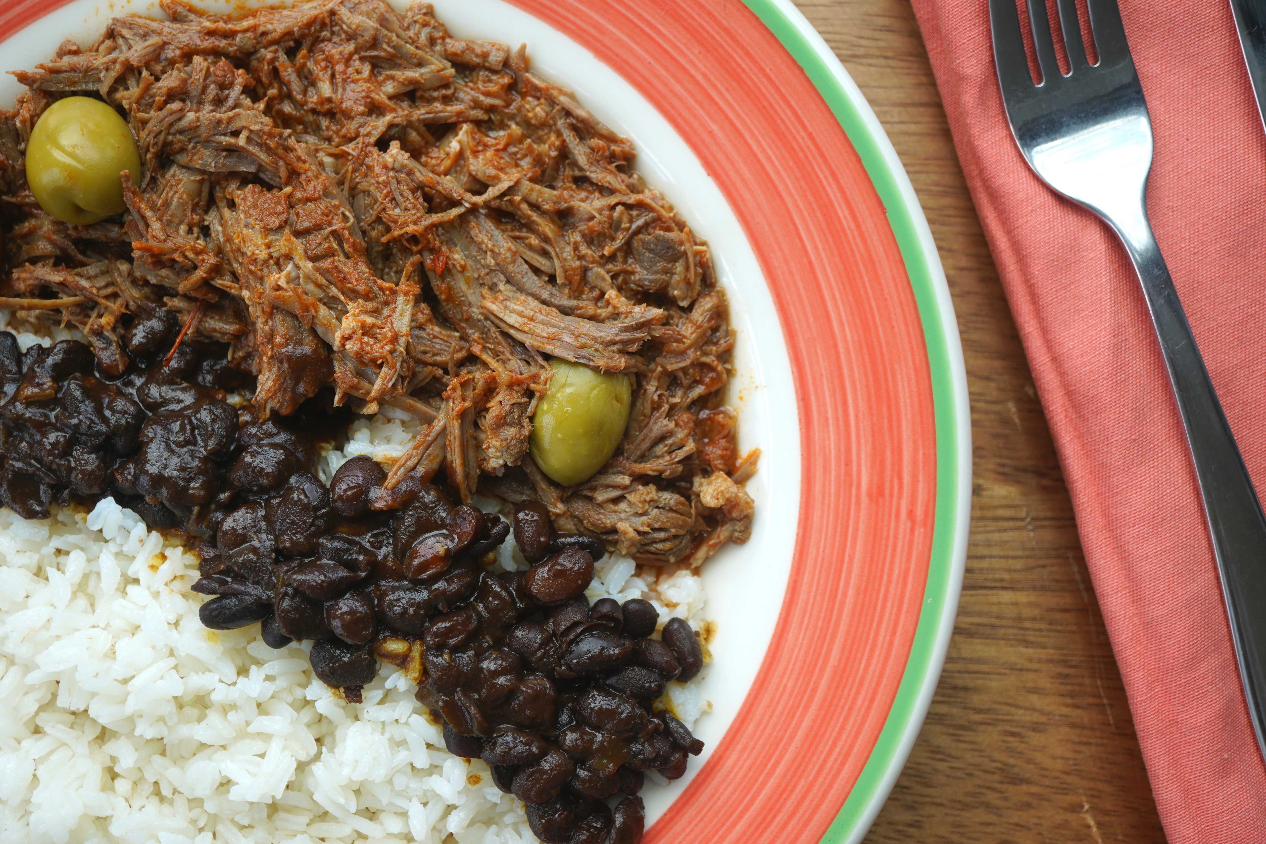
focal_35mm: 45
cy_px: 422
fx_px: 1583
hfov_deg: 43.6
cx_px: 633
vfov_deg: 29.9
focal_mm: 30
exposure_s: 1/160
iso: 125
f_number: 4
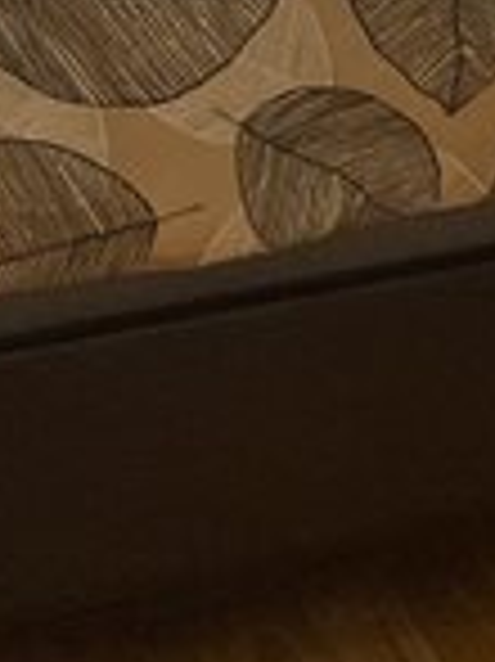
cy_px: -707
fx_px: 3246
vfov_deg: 10.6
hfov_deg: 8.7
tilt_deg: -8.5
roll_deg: +1.7
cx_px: 410
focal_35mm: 170
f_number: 1.8
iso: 160
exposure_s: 1/60
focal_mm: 4.25
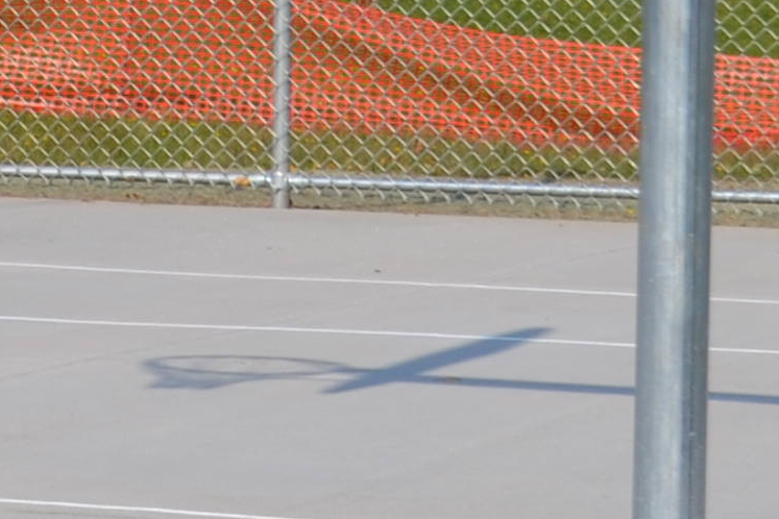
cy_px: -302
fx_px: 6405
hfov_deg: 6.5
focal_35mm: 296
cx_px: -1406
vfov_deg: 4.6
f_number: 8
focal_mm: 32
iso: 100
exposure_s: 1/250
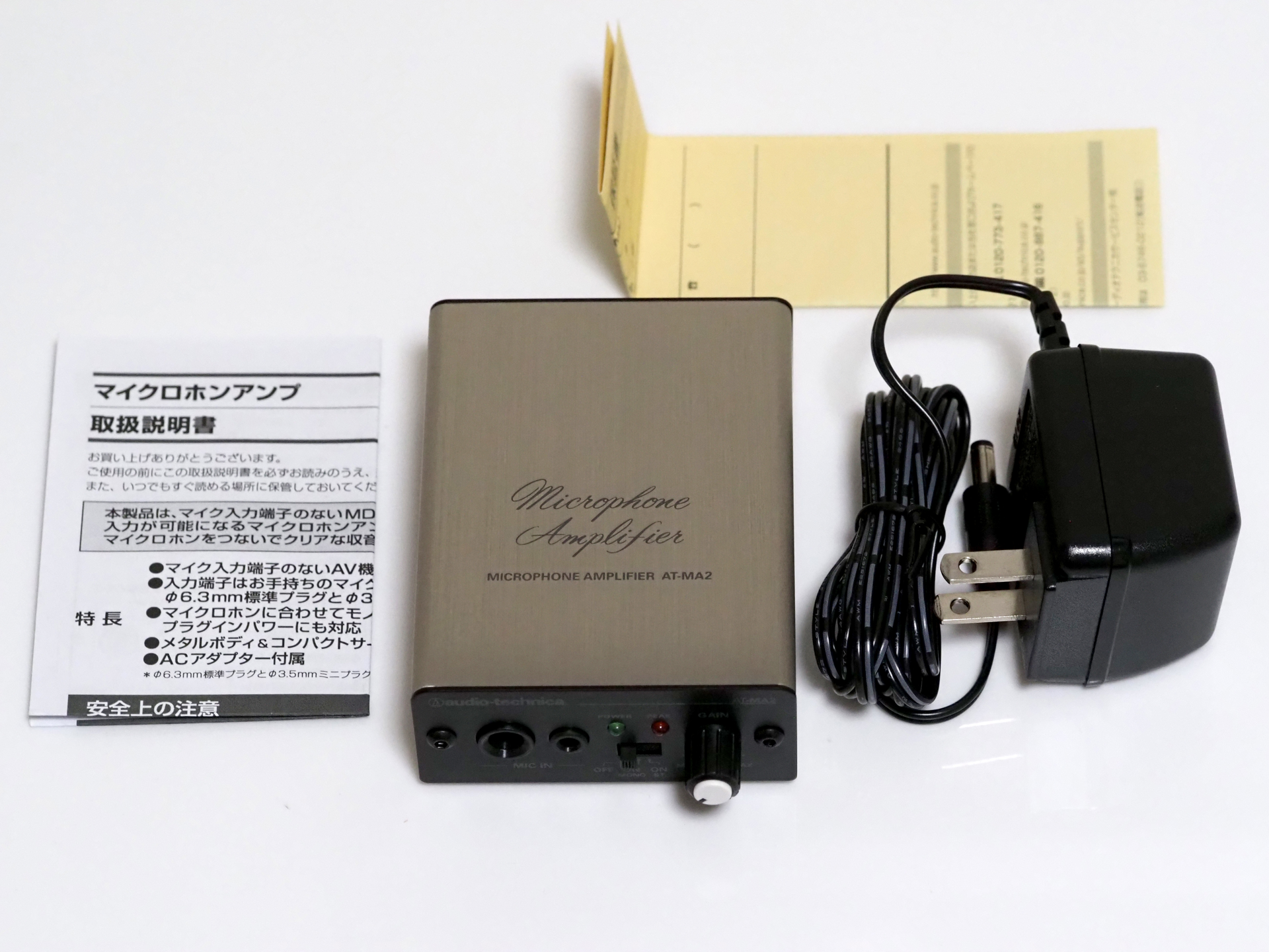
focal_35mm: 120
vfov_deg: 12.3
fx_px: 4399
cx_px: 634
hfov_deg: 16.4
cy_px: 476
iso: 3200
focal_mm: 60
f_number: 5.6
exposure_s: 1/125
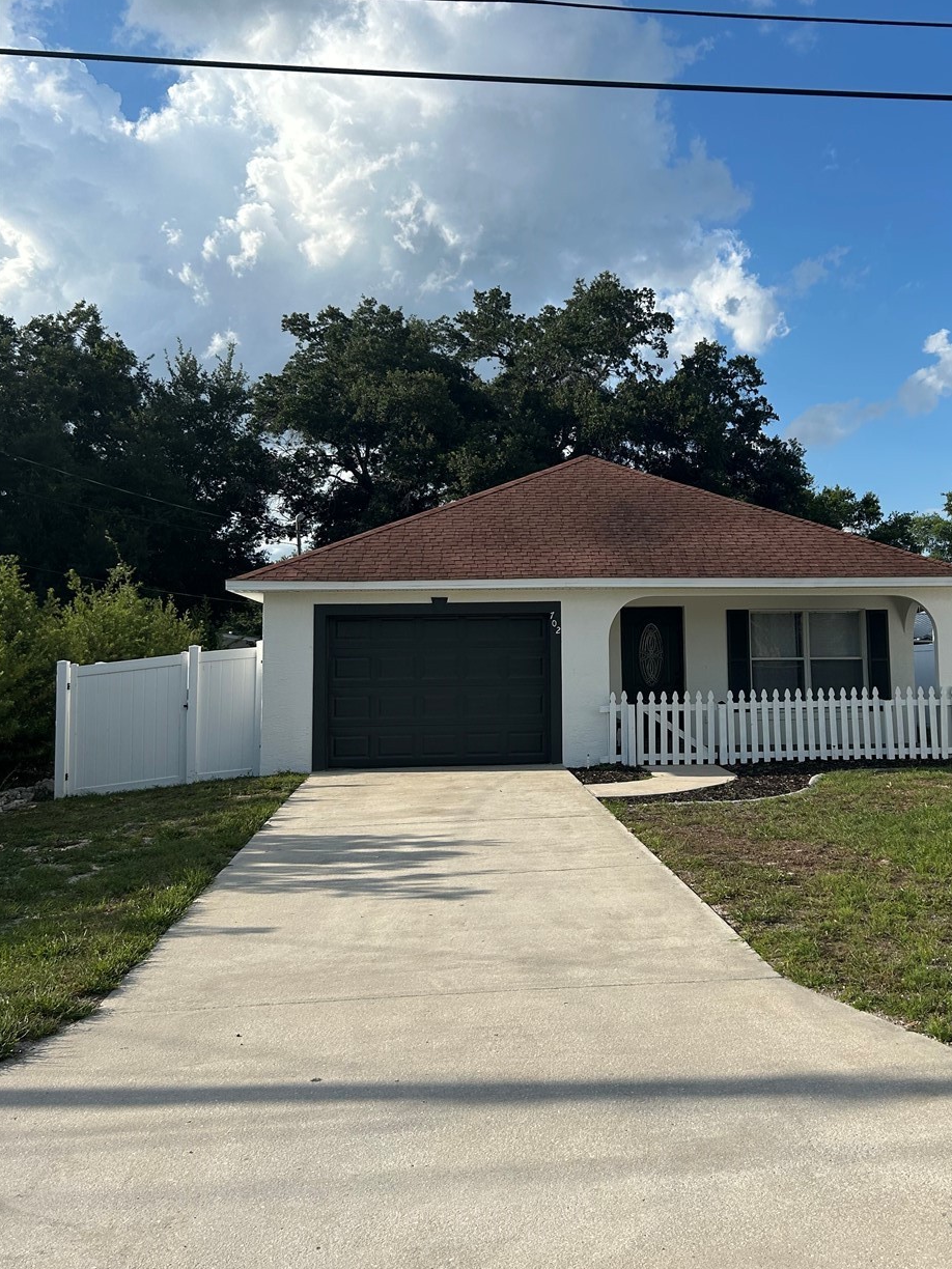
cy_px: 561
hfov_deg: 41.4
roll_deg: +0.4
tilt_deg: +6.2
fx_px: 1247
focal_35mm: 34
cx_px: 619
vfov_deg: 53.8
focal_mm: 5.7
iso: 50
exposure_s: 1/5076
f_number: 1.5
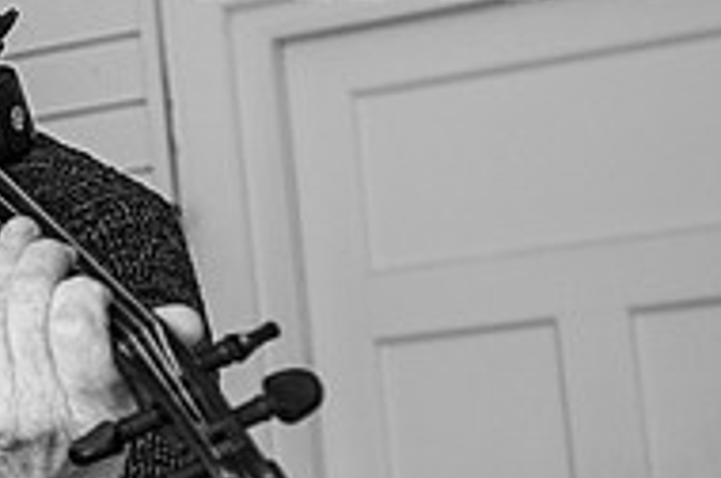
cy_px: 326
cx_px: -244
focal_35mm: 138
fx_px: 2759
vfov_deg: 9.9
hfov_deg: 14.2
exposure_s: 1/400
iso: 800
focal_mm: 35
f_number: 3.5
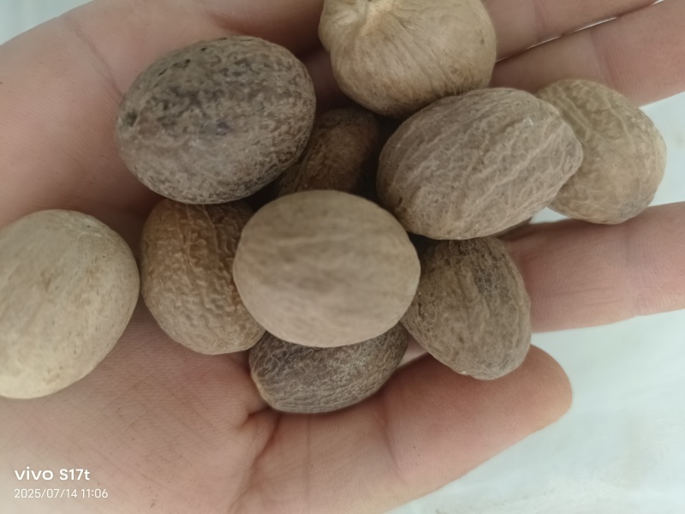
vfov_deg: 58.9
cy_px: 257
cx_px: 342
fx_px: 455
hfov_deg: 73.9
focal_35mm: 23
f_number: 1.88
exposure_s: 1/33.3
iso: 494
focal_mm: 5.5
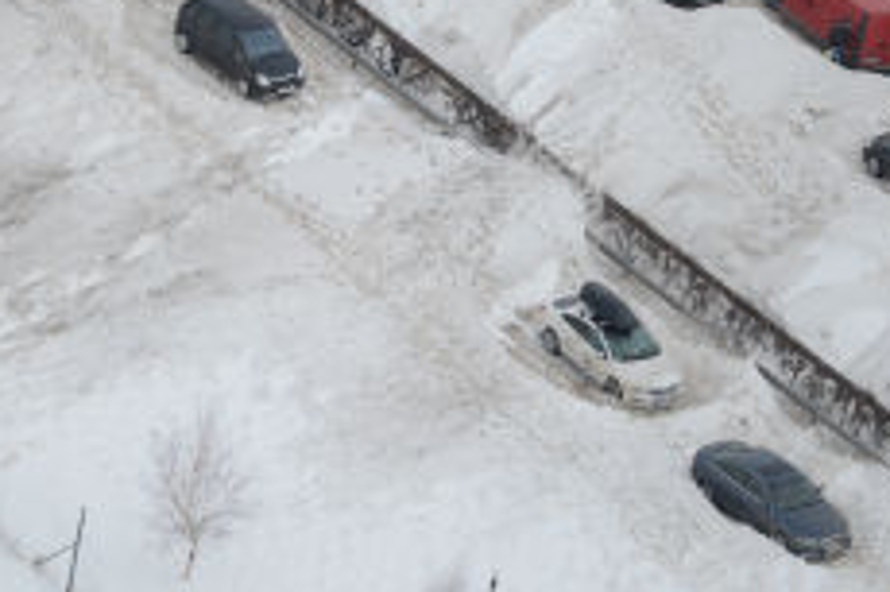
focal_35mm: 588
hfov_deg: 3.5
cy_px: 155
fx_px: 14526
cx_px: 391
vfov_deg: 2.3
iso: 400
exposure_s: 1/8000
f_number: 2.8
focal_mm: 300
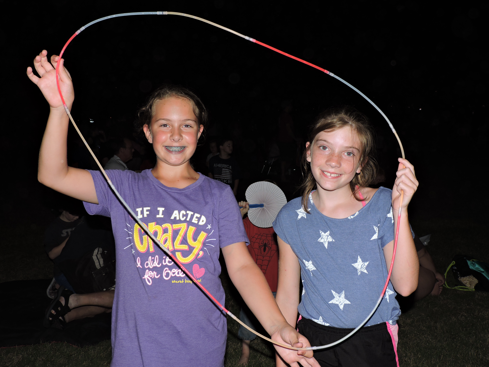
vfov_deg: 36.0
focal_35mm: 40
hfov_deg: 46.8
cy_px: 184
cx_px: 244
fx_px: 565
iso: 100
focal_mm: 7.1
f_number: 3.3
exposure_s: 1/250
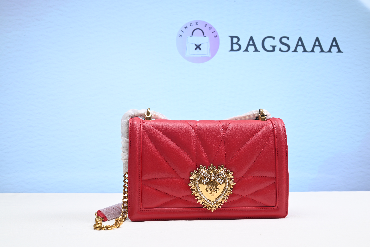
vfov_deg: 34.2
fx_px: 401
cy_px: 124
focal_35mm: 39
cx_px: 185
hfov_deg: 49.5
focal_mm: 39
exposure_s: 1/2
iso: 100
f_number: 16
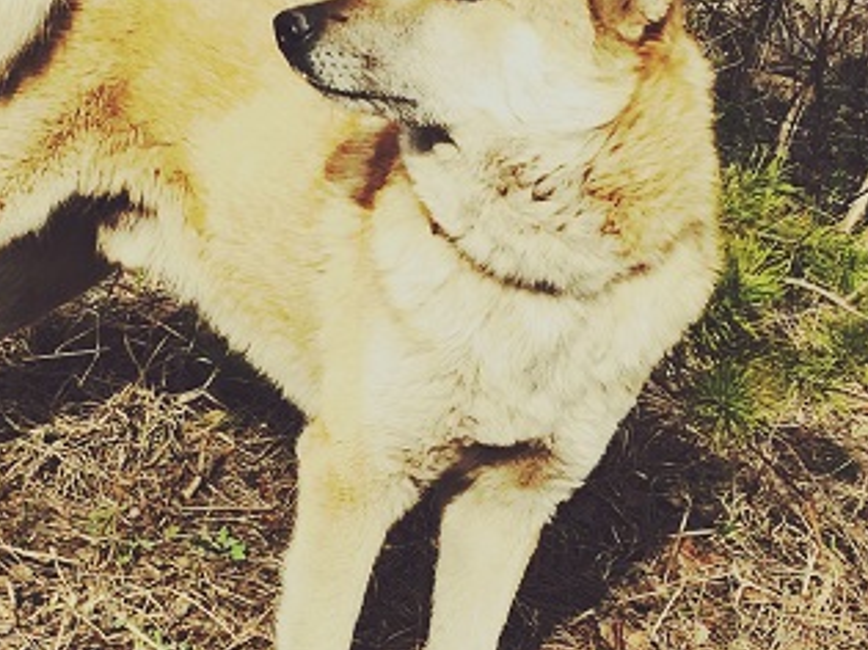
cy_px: 347
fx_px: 2306
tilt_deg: -16.6
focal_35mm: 92
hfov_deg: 21.3
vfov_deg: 16.1
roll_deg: -18.0
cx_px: 342
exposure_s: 1/1109
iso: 32
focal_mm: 4.15
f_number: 2.2
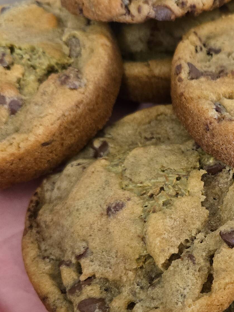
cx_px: 242
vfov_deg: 35.9
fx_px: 478
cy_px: 202
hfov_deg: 25.9
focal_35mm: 53
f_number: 1.8
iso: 800
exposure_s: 1/120
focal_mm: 5.4
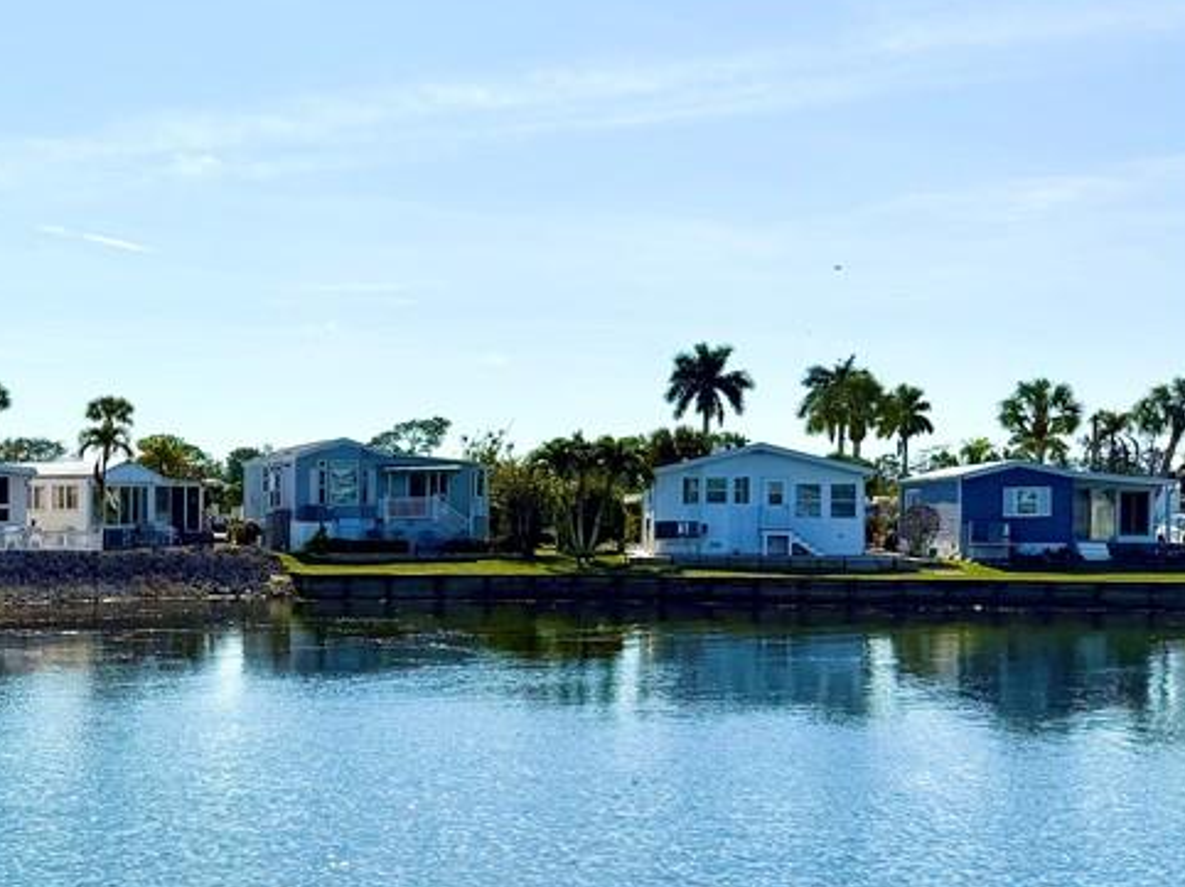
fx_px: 1745
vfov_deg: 28.4
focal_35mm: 51
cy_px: 555
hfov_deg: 33.6
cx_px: -54
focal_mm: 6.76
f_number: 1.78
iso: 80
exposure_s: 1/11905
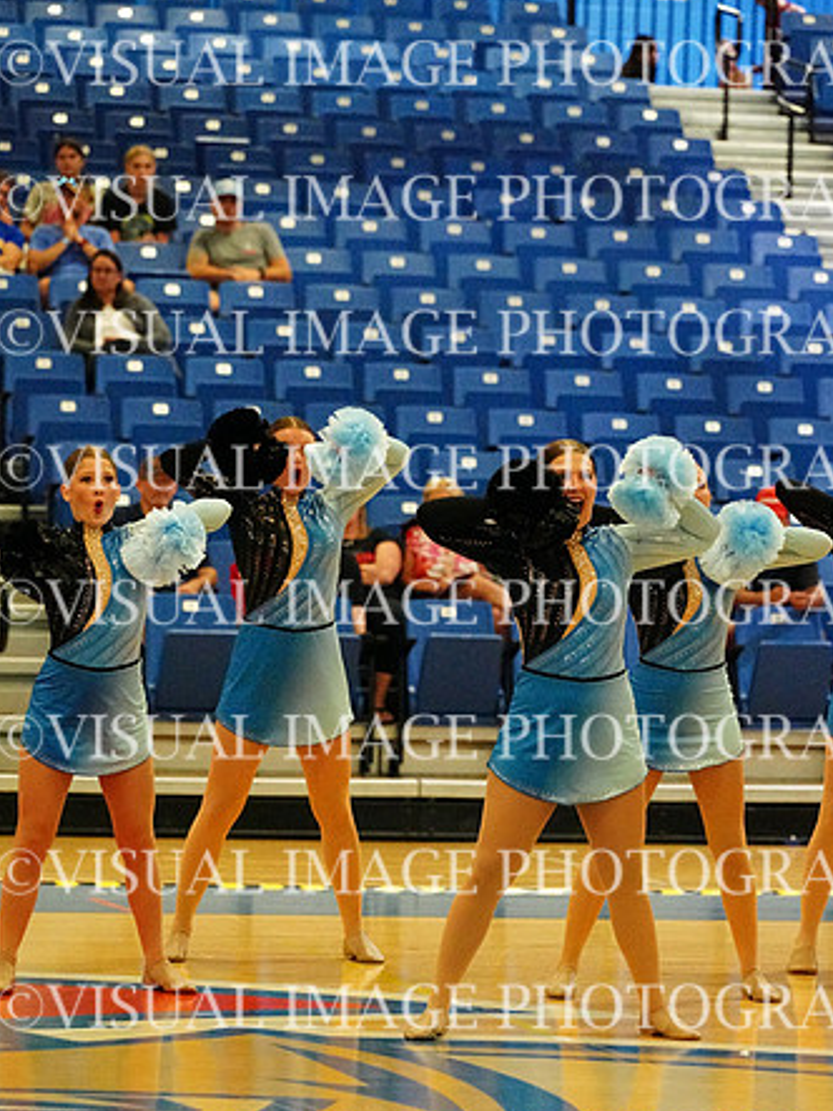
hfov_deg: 7.9
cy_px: 670
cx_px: 480
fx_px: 6067
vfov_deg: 10.5
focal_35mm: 189
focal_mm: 150
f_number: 4
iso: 20000
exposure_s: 1/1000
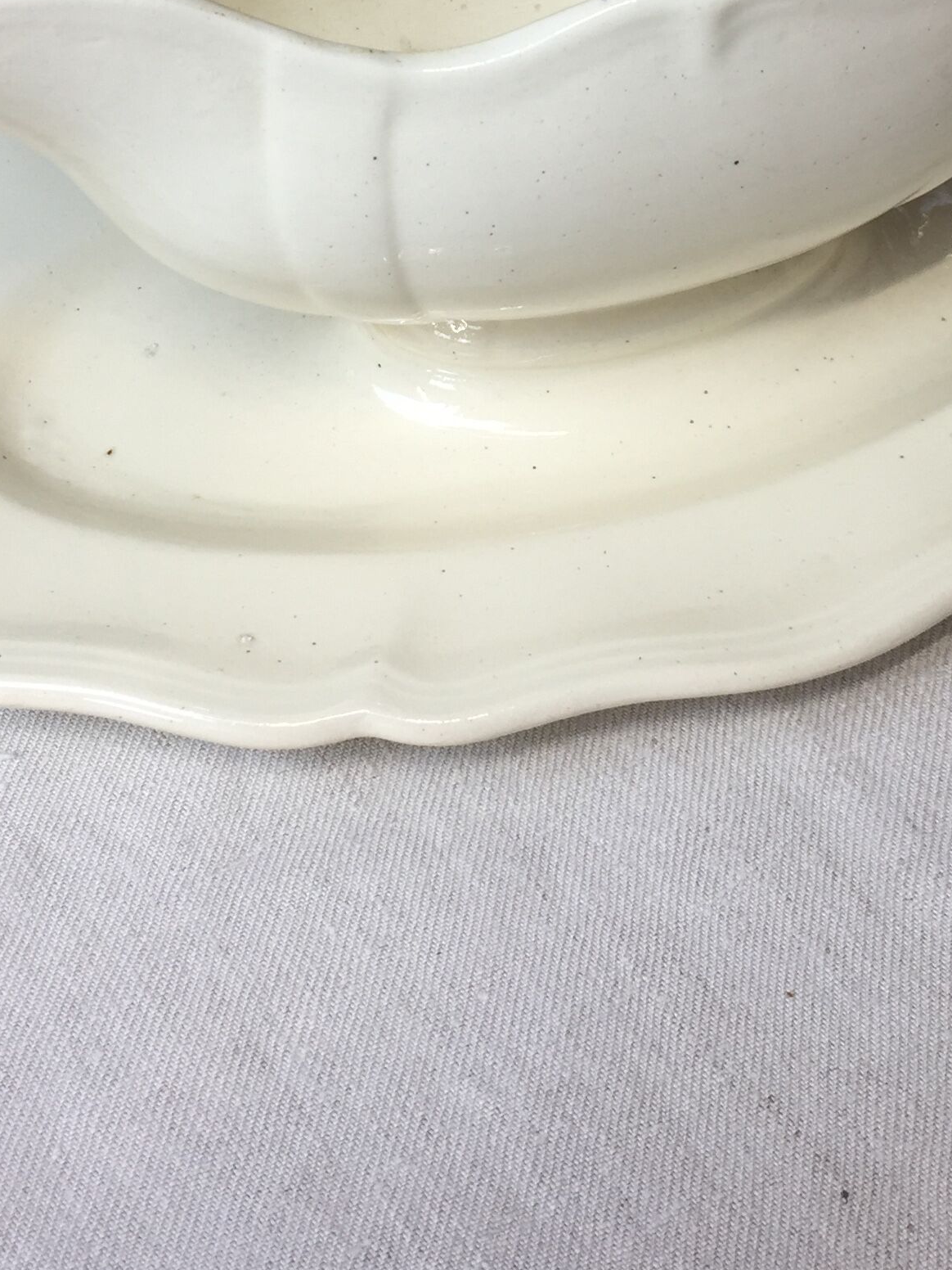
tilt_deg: -42.0
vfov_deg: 30.6
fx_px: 2237
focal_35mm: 61
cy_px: 177
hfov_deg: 24.0
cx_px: 525
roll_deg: +0.9
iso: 32
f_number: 2.2
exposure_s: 1/50
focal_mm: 4.15
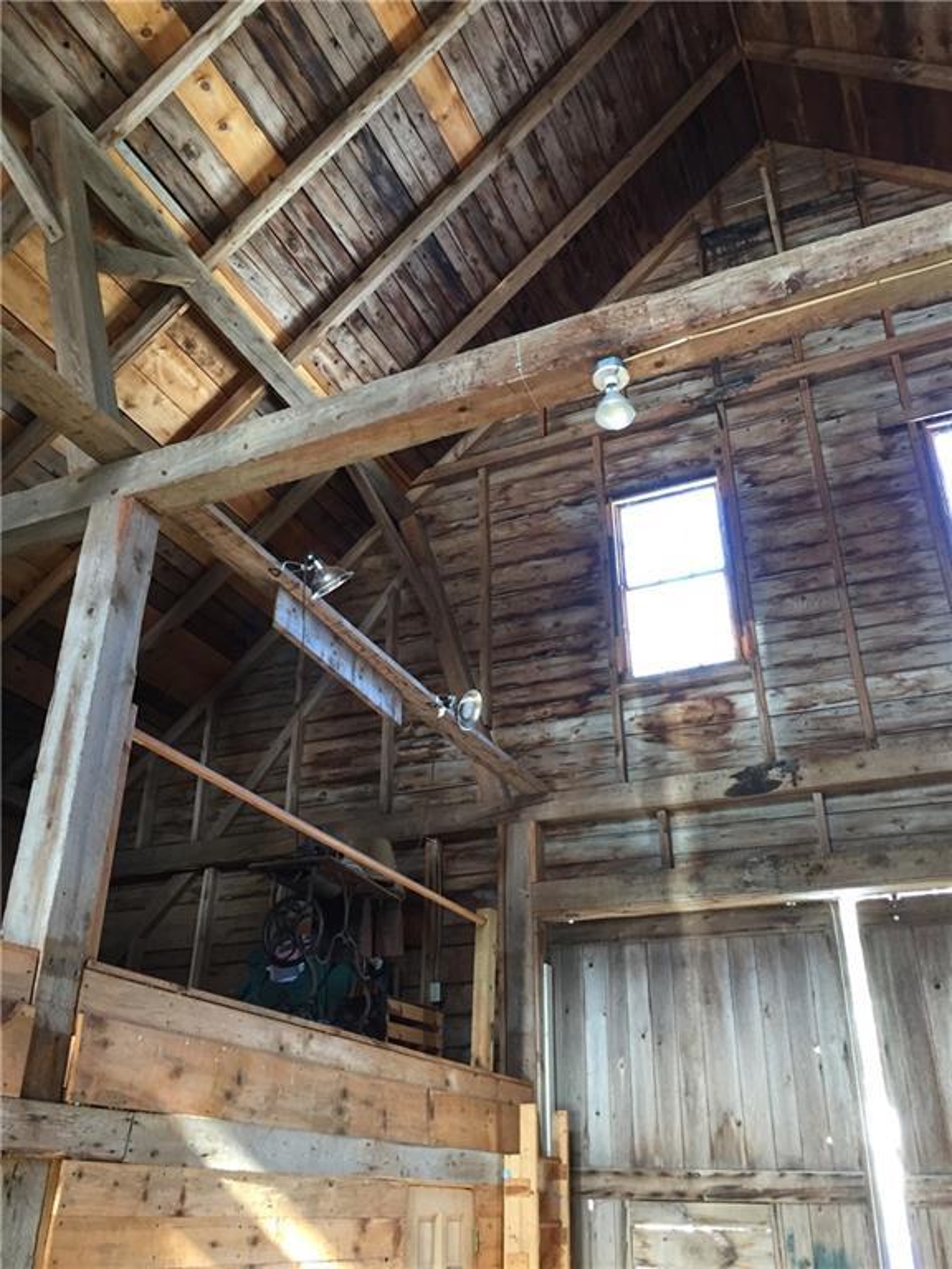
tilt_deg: +29.6
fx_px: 1063
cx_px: 476
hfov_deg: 48.2
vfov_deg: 61.7
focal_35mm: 29
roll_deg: -0.3
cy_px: 634
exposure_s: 1/30
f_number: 2.2
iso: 100
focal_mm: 4.15
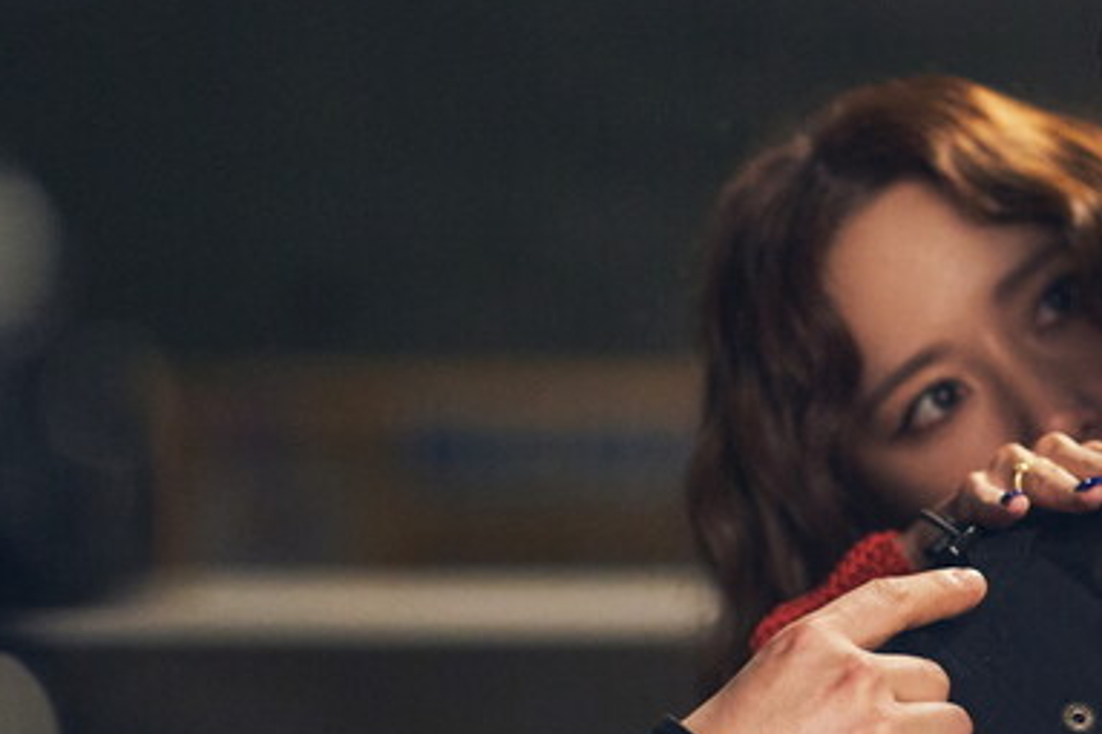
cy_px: 433
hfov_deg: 10.2
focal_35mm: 200
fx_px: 6119
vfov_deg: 6.9
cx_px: 1019
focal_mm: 85
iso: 6400
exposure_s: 1/160
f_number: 2.5
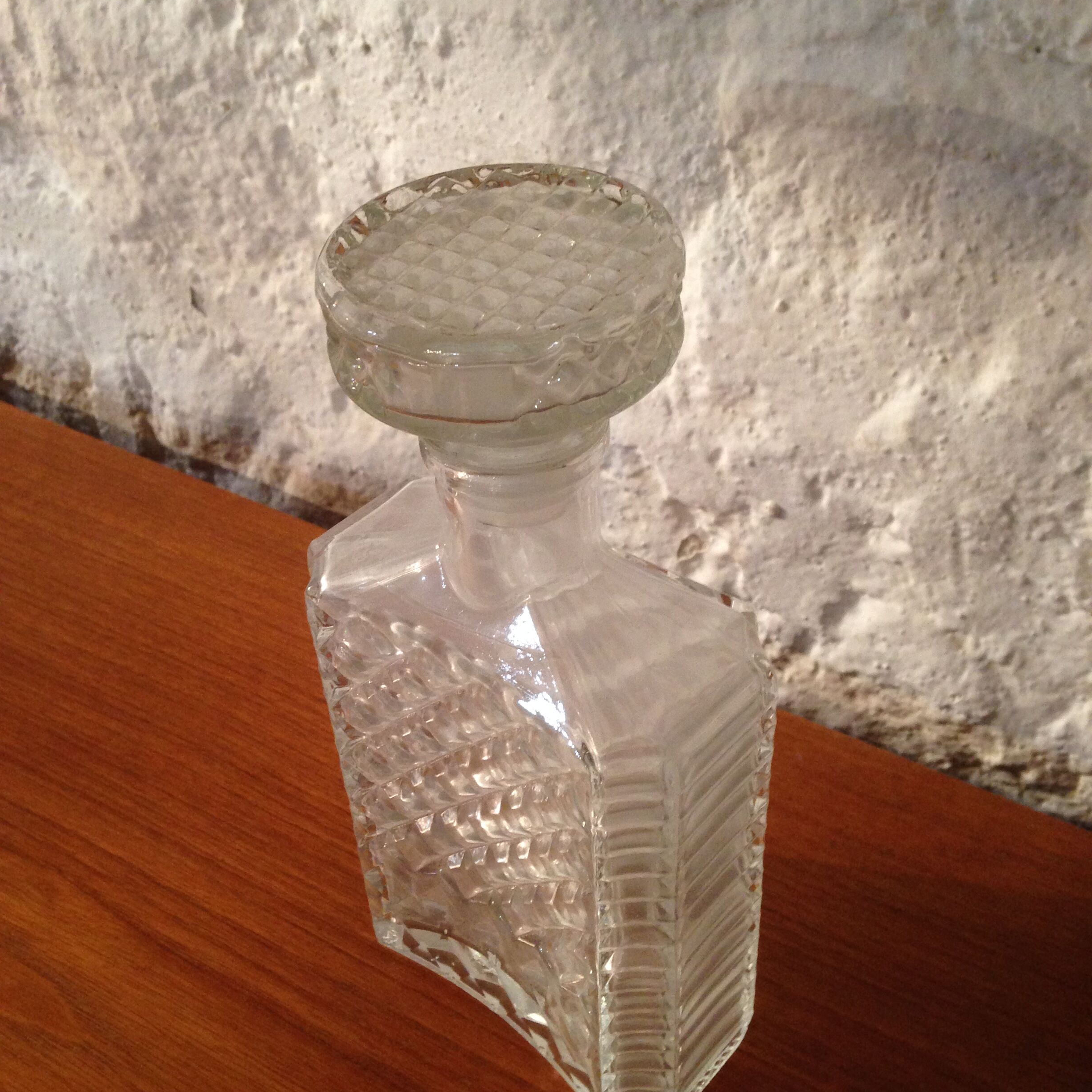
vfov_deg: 42.8
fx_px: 1392
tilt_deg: -34.8
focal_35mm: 39
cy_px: 570
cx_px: 546
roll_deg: -0.3
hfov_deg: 42.8
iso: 200
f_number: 2.4
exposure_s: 1/20
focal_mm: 4.12
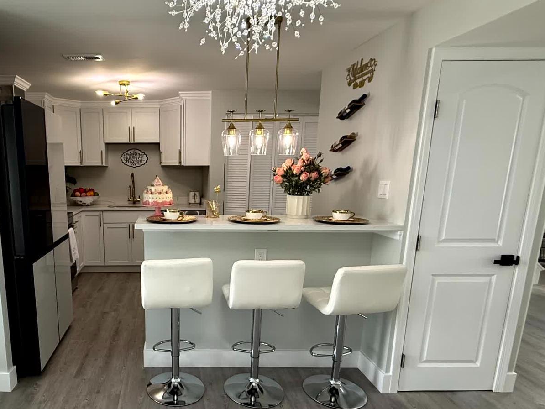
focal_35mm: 24
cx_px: 166
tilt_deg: -12.4
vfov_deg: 56.4
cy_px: 247
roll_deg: +0.5
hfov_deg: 68.8
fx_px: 378
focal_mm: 2.22
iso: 160
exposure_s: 1/120
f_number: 2.2
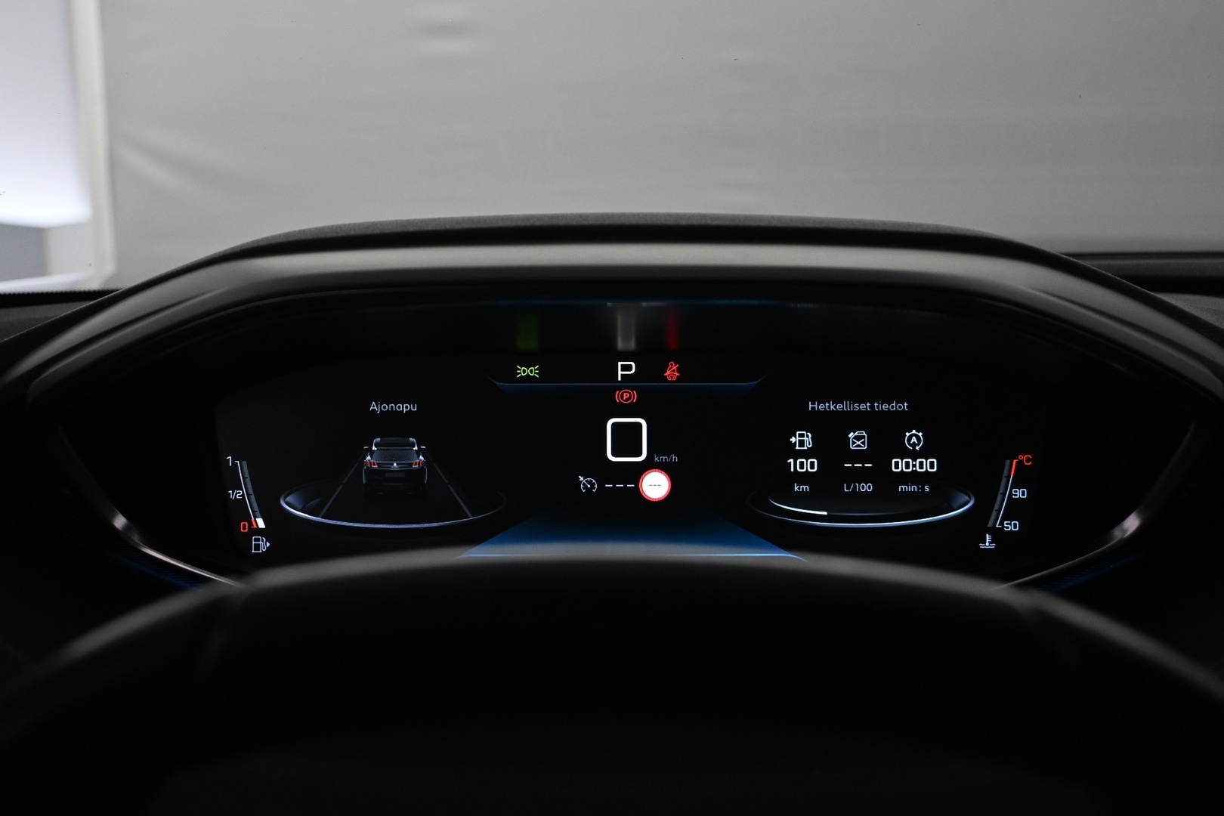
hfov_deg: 36.9
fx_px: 1836
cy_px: 408
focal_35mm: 54
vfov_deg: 25.1
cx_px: 612
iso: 1800
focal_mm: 36
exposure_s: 1/125
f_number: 5.3
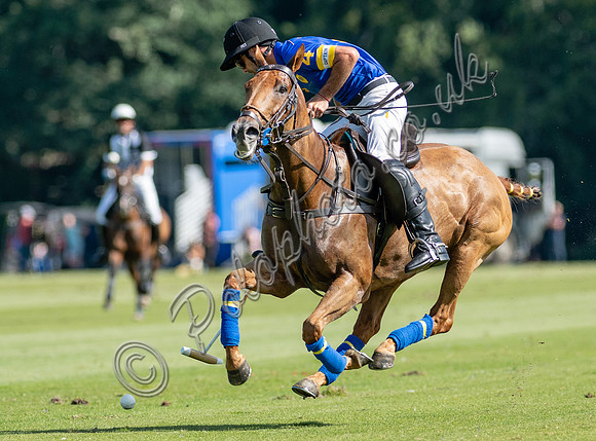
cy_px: 229
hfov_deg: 2.7
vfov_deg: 2.0
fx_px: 12865
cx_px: 432
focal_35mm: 751
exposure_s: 1/2000
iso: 250
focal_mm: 300
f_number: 4
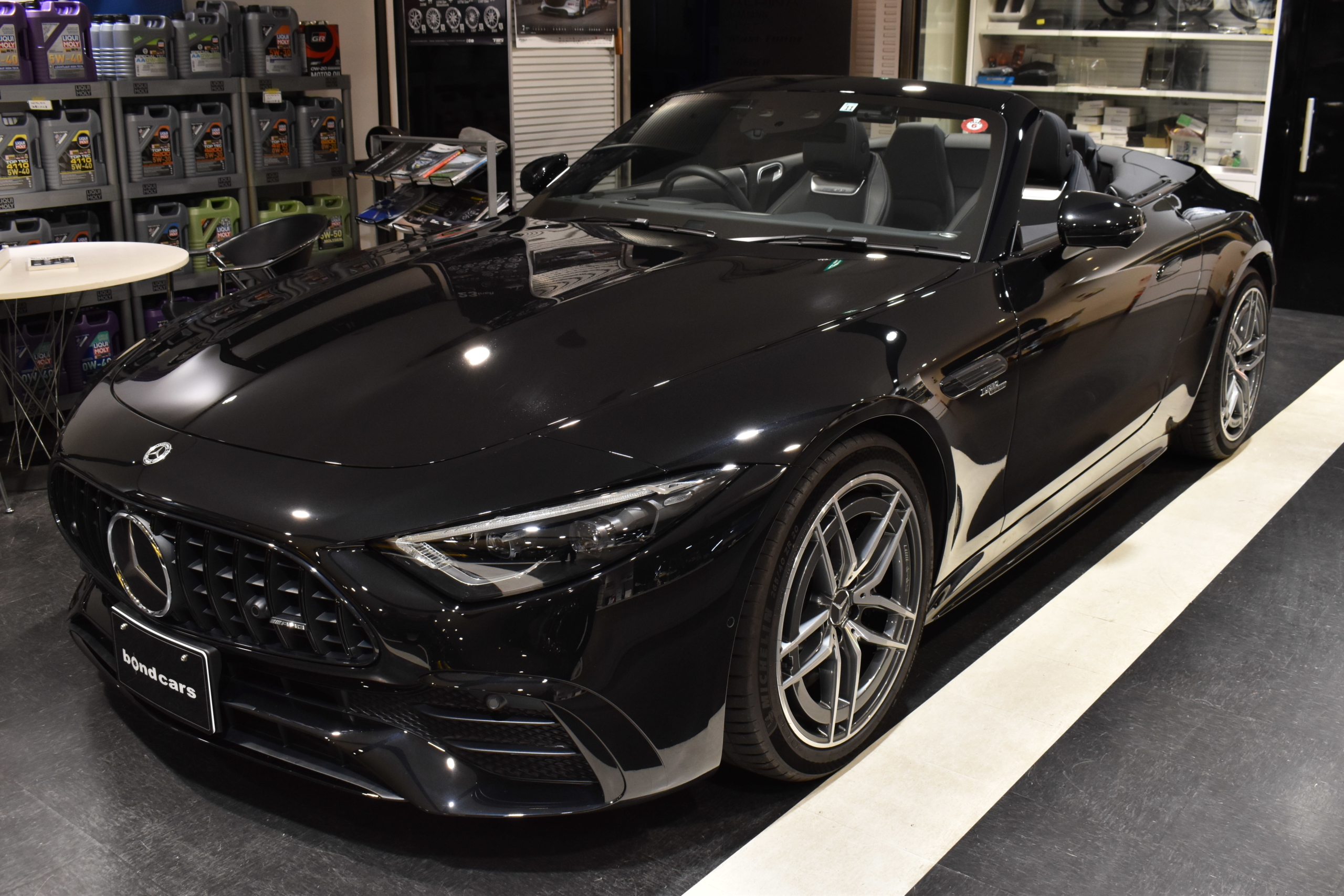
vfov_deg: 38.4
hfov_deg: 55.1
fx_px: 1288
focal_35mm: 34
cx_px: 672
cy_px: 448
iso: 800
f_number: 8
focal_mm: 23
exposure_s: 1/40
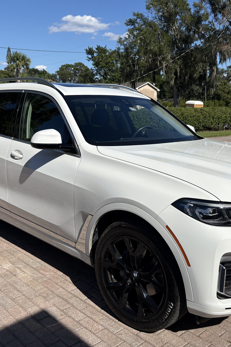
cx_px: 136
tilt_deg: -9.2
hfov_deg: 35.8
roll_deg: -0.6
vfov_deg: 51.9
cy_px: 172
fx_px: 356
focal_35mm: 37
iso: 50
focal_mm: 5.96
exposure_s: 1/7813
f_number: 1.6
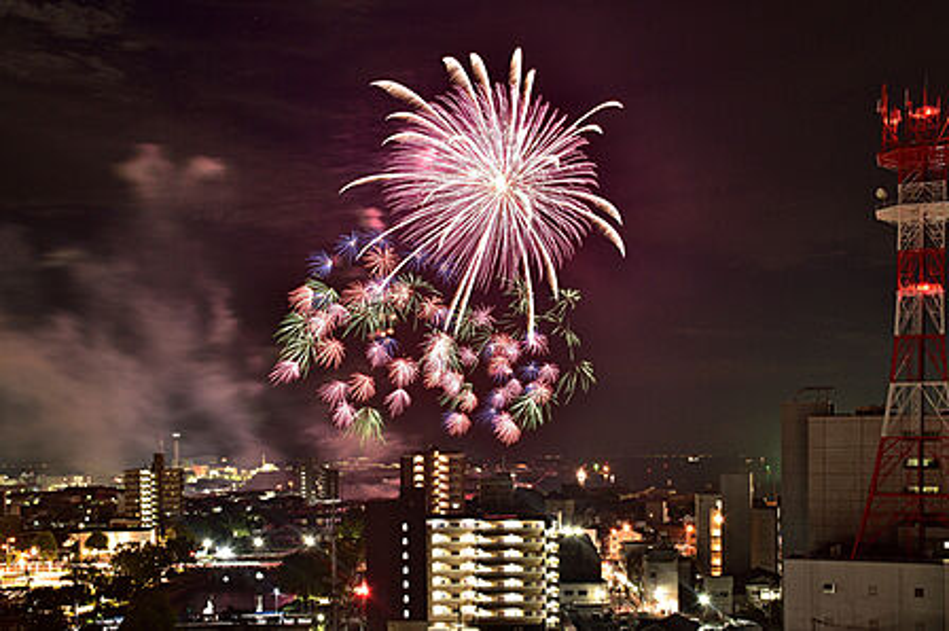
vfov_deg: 26.4
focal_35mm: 51
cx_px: 474
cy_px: 316
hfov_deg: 38.9
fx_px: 1343
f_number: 8
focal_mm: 34
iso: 400
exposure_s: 6.4
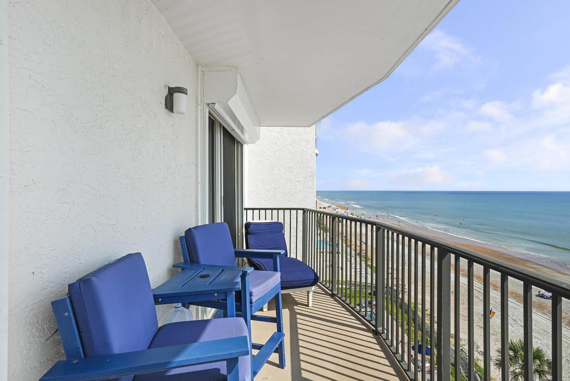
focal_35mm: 17
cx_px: 285
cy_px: 190
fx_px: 269
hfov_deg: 93.3
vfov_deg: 70.5
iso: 800
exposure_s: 1/1000
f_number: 8
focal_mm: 17
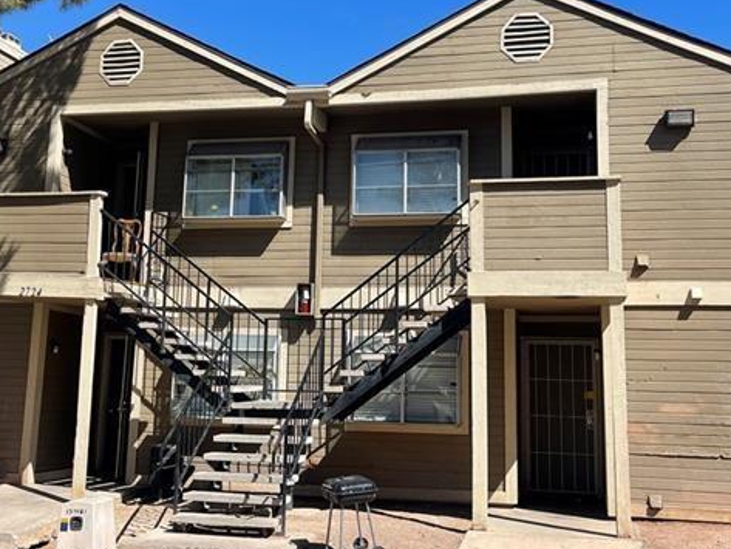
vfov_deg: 32.6
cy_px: 181
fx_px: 929
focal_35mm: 44
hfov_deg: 42.9
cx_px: 359
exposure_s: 1/2717
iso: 32
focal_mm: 5.1
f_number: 1.6
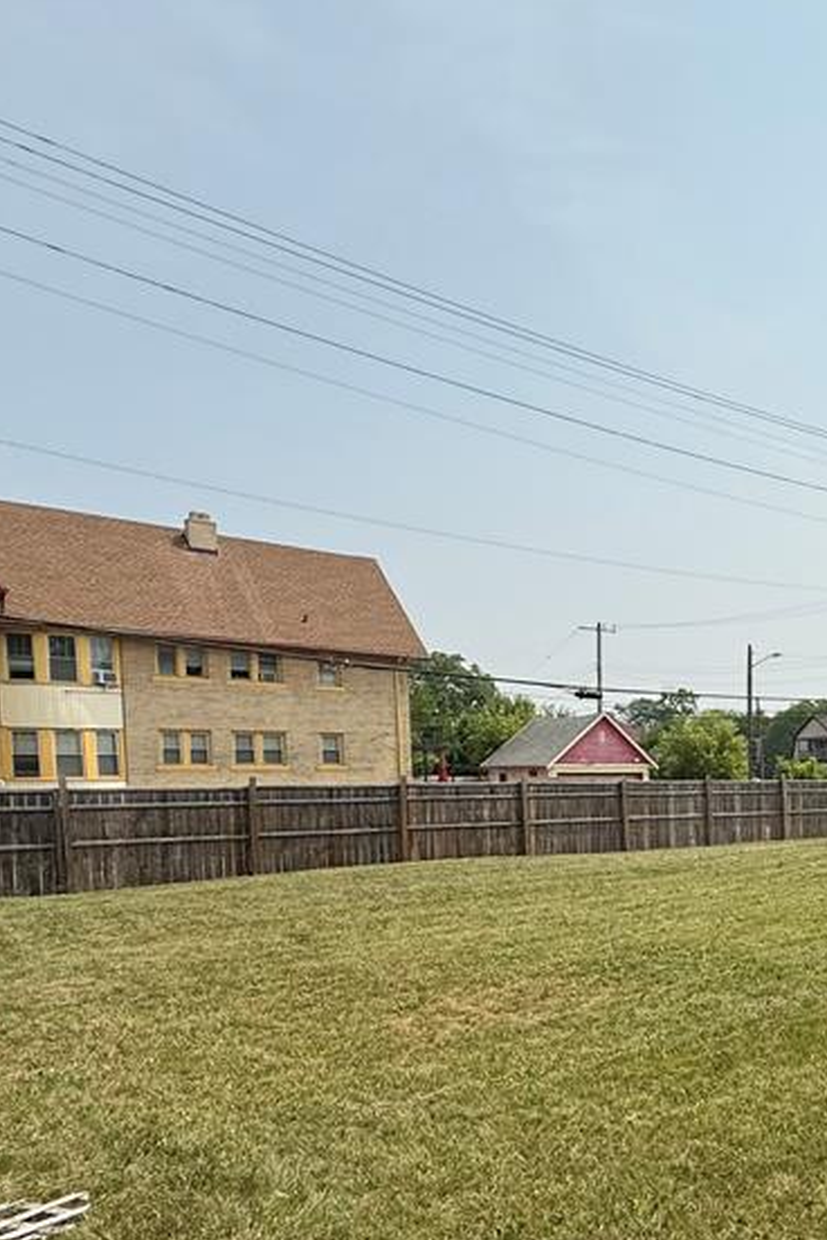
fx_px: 930
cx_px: 946
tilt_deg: -1.4
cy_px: 818
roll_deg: +0.4
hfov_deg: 38.2
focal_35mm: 27
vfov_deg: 65.7
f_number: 2.2
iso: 50
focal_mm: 2.22
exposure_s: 1/4149
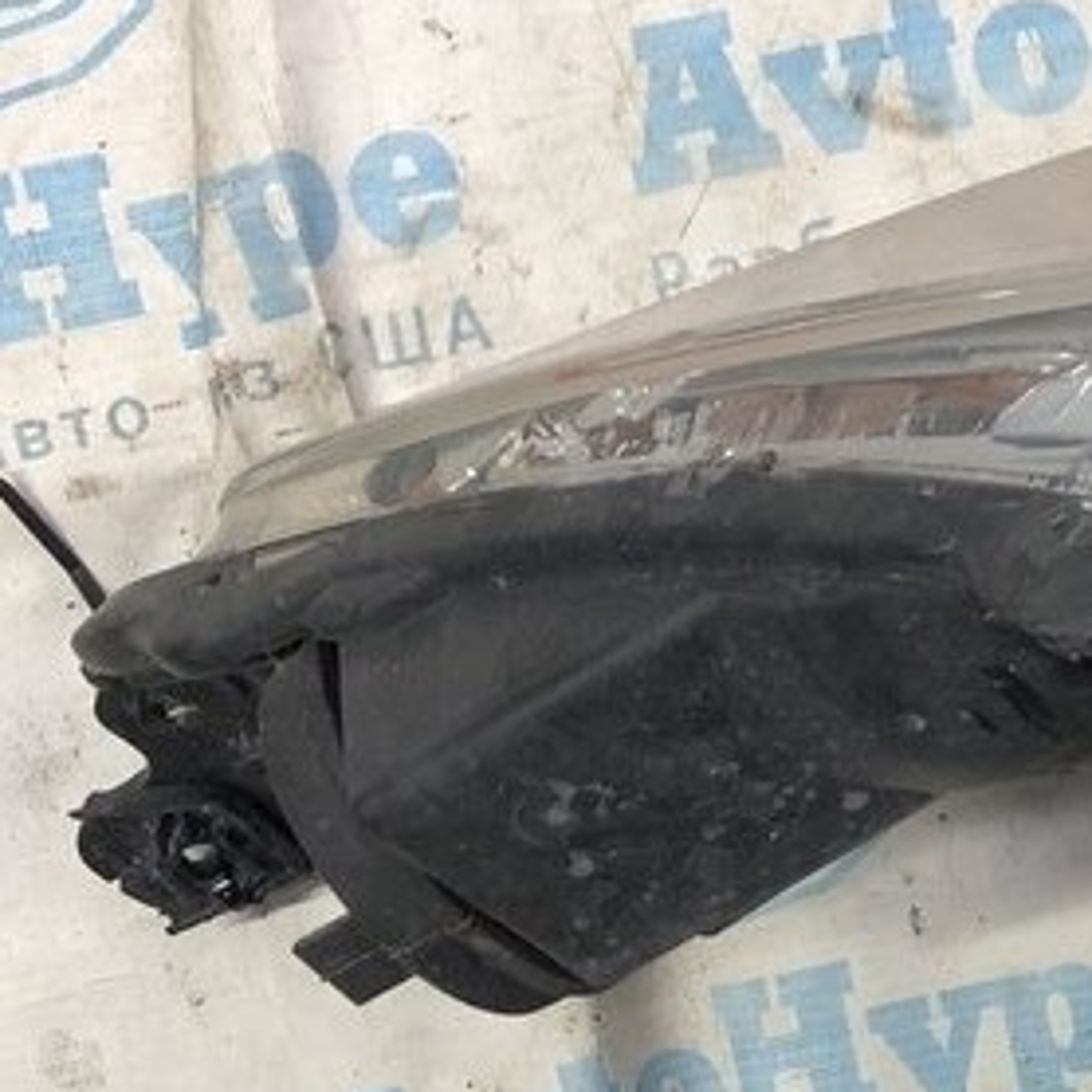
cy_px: 432
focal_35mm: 91
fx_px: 3248
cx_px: 1999
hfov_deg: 16.0
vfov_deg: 19.1
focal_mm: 4
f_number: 1.8
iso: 32
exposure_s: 1/33
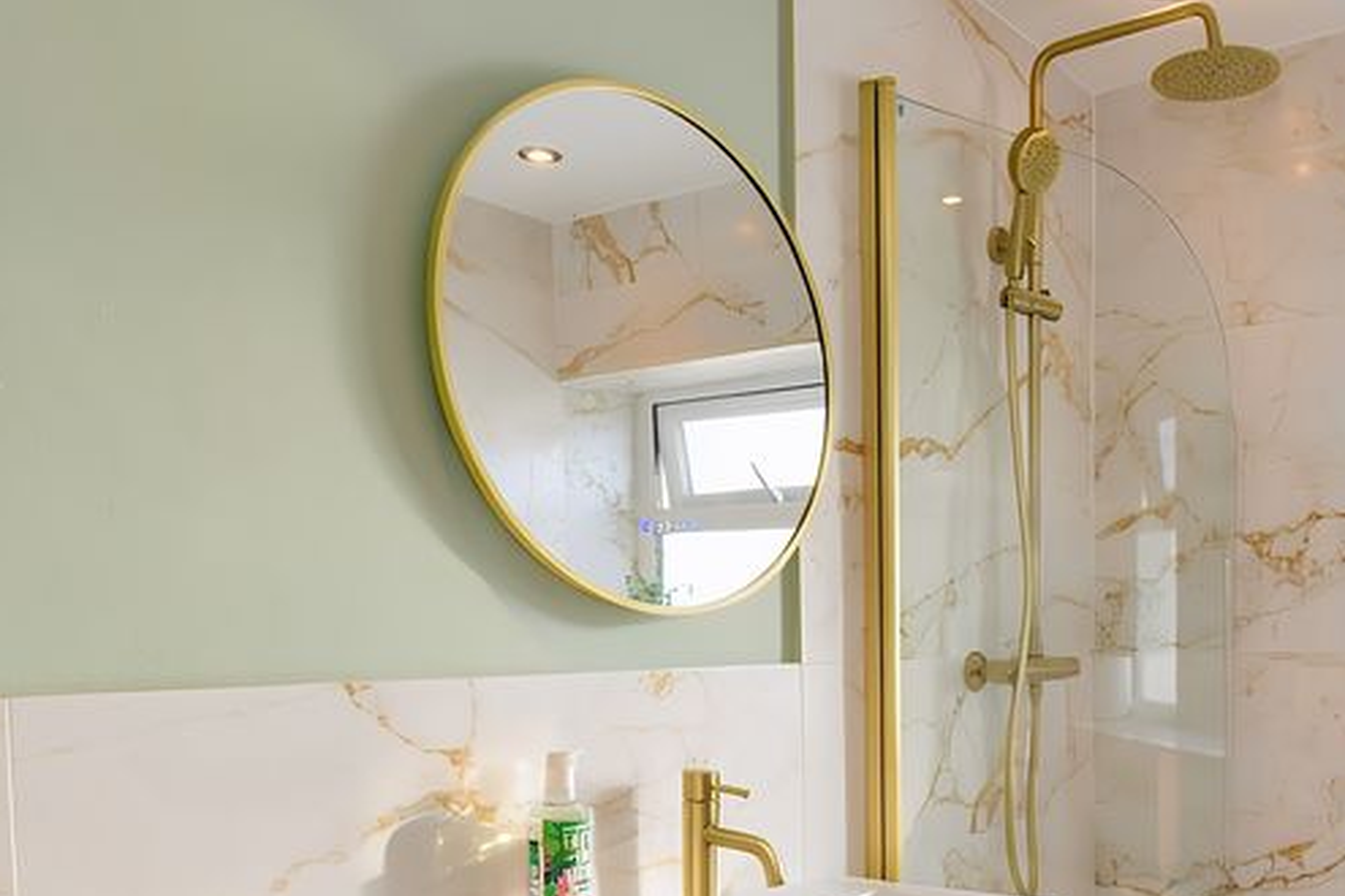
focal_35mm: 31
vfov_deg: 40.7
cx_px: 1030
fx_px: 1158
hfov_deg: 56.9
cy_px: 707
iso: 280
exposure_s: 1/200
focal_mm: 10
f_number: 5
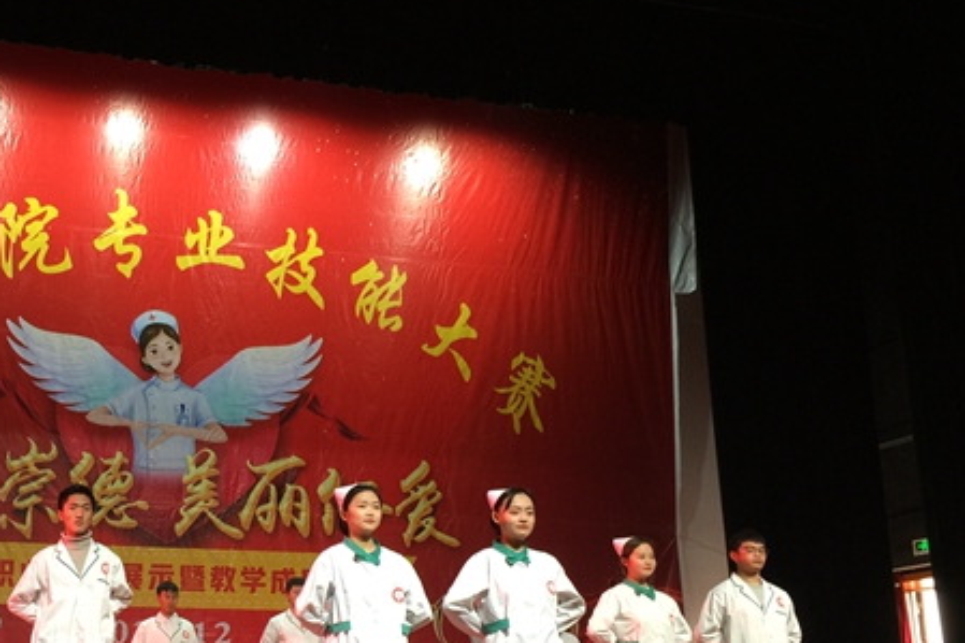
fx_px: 1259
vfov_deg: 28.4
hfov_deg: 40.7
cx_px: 241
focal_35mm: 47
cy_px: 446
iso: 40
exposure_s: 1/17
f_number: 2.2
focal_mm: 4.15
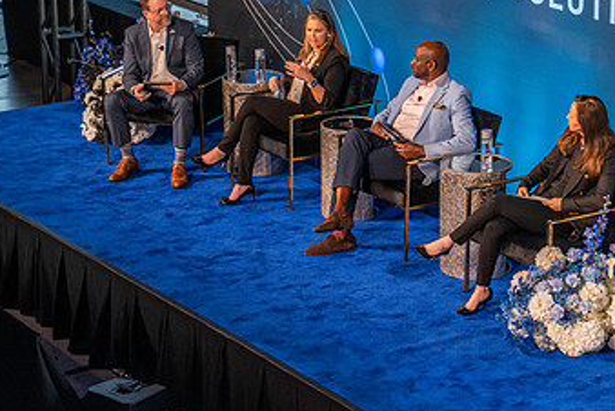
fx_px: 2052
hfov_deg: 17.0
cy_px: 114
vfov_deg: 11.4
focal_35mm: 120
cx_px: 413
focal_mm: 70
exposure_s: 1/200
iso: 3200
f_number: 4.5
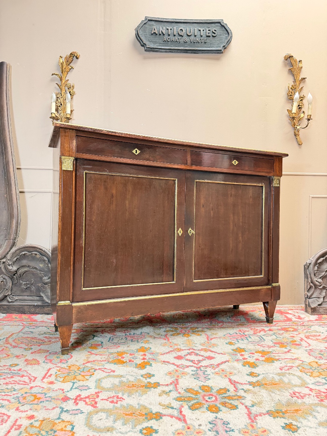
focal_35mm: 24
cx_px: 164
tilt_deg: +1.1
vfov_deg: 71.6
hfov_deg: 56.8
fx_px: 302
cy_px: 218
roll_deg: +0.2
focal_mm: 6.76
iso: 400
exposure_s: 1/50
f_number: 1.78
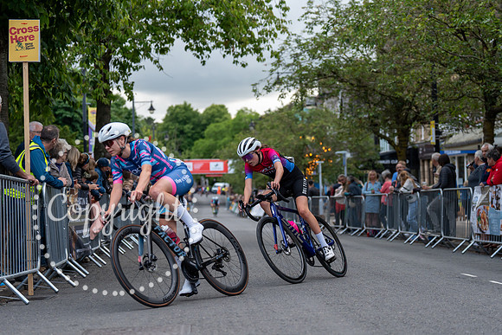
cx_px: 251
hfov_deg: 25.6
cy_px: 168
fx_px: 1103
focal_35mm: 79
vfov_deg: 17.3
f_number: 2.8
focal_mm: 70
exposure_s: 1/800
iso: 640
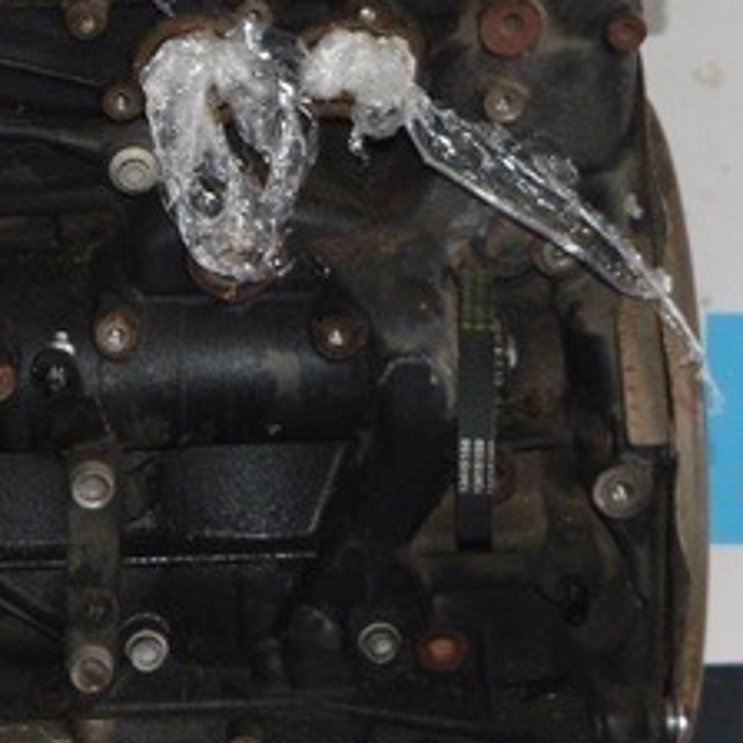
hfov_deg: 11.0
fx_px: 3811
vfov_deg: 11.0
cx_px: 20
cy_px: -98
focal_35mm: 157
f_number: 4
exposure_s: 1/60
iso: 900
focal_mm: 27
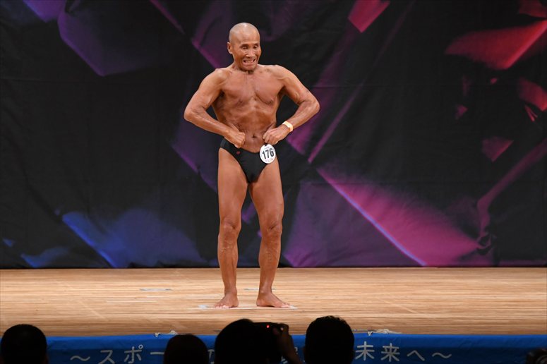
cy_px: 182
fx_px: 4328
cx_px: 274
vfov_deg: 4.8
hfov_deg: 7.2
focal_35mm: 285
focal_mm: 190
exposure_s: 1/400
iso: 3200
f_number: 5.6
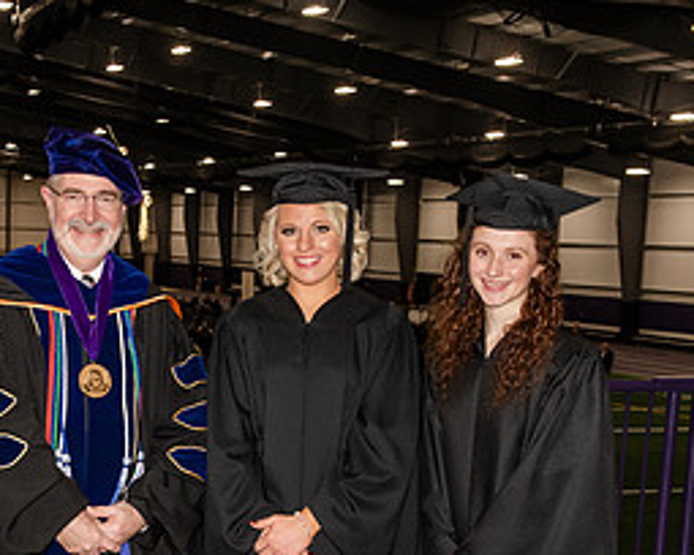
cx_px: 131
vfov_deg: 19.6
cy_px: 483
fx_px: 1582
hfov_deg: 24.3
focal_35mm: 77
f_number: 6.3
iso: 800
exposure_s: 1/160
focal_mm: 36
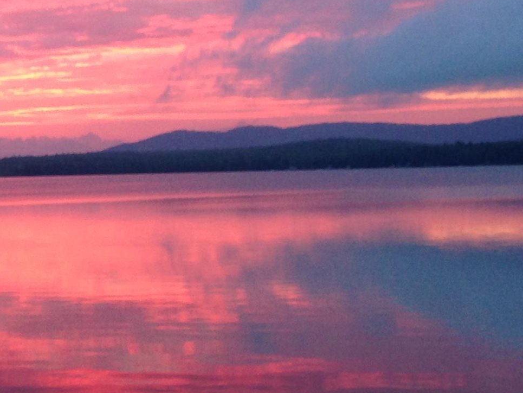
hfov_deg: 17.9
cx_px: -87
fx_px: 1587
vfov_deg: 14.1
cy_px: 192
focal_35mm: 105
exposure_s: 1/20
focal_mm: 4.12
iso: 64
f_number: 2.4
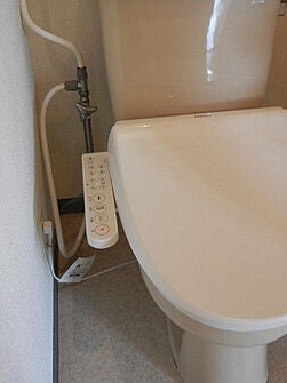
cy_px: 173
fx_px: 476
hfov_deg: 33.4
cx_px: 177
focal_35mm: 43
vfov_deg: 43.8
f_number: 3.5
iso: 400
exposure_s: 1/30.6
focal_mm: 5.4
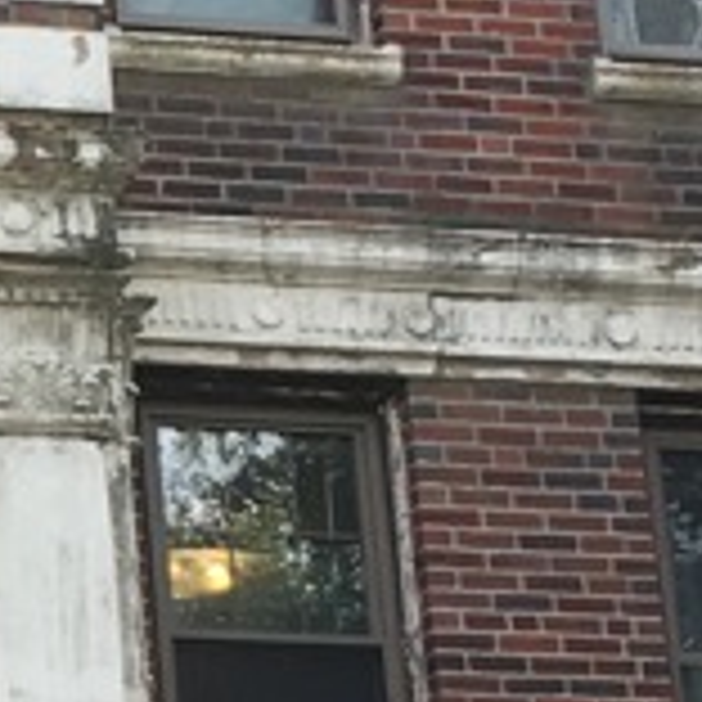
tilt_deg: +18.1
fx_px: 4818
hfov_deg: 8.0
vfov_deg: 8.3
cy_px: 598
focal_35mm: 210
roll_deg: +1.0
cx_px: -688
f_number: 2.2
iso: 25
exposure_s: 1/141
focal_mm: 4.15
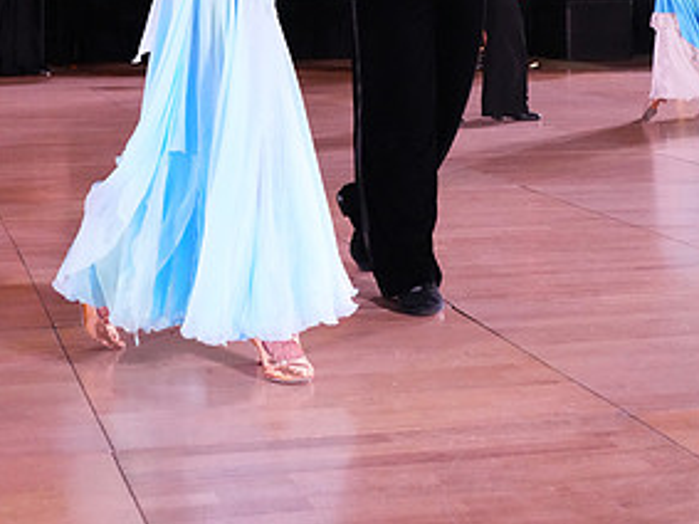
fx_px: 1554
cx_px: 258
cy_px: -143
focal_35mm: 77
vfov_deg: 18.0
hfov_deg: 25.3
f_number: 5
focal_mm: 39
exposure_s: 1/400
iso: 6400
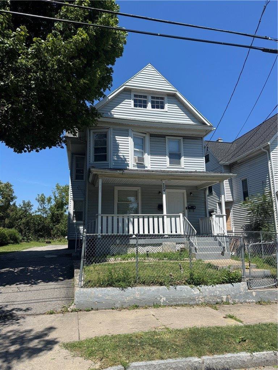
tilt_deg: +11.0
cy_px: 185
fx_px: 257
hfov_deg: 56.8
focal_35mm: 24
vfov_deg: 71.6
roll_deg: +1.4
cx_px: 139
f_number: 1.78
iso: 80
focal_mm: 6.76
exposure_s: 1/4950
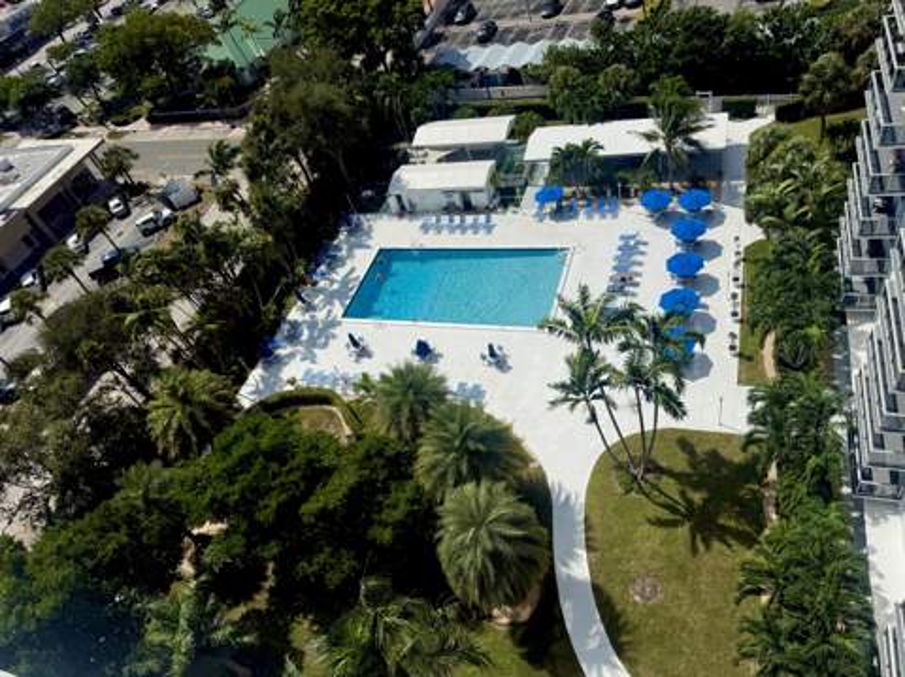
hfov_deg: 71.7
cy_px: 338
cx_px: 452
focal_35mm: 24
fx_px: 627
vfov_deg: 56.7
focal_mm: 6.76
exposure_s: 1/11905
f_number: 1.78
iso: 80
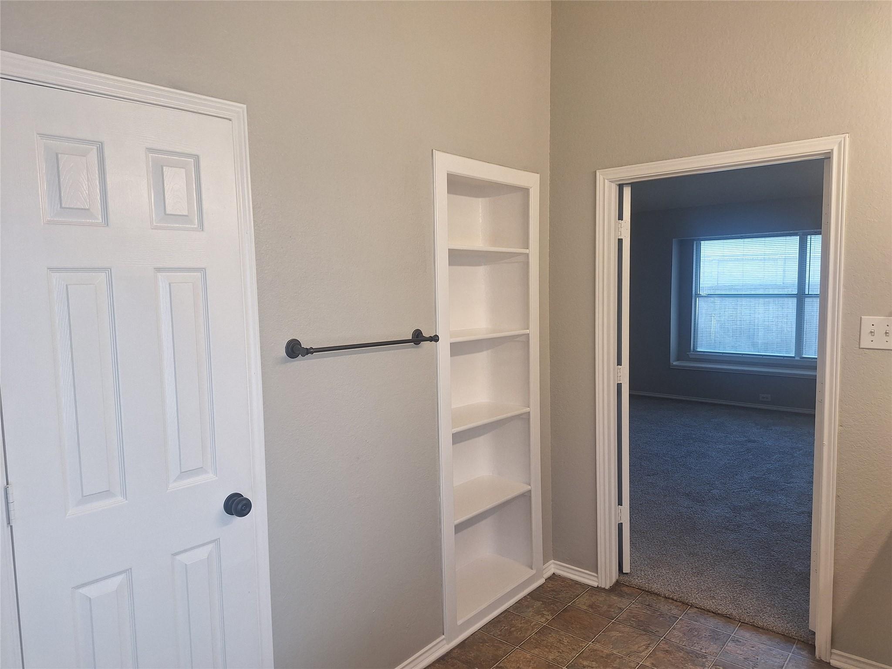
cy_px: 334
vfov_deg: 58.9
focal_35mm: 23
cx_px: 446
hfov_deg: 73.9
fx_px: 593
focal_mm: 5.54
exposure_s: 1/60
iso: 40
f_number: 1.8
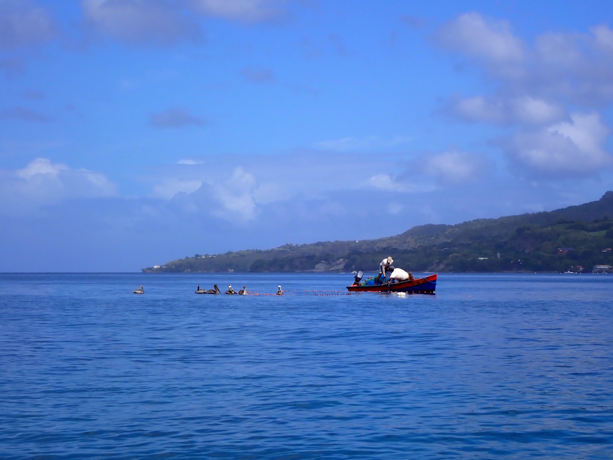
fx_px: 1771
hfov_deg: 19.6
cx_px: 306
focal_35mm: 100
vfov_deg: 14.8
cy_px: 230
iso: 100
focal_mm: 18
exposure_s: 1/500
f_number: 6.3
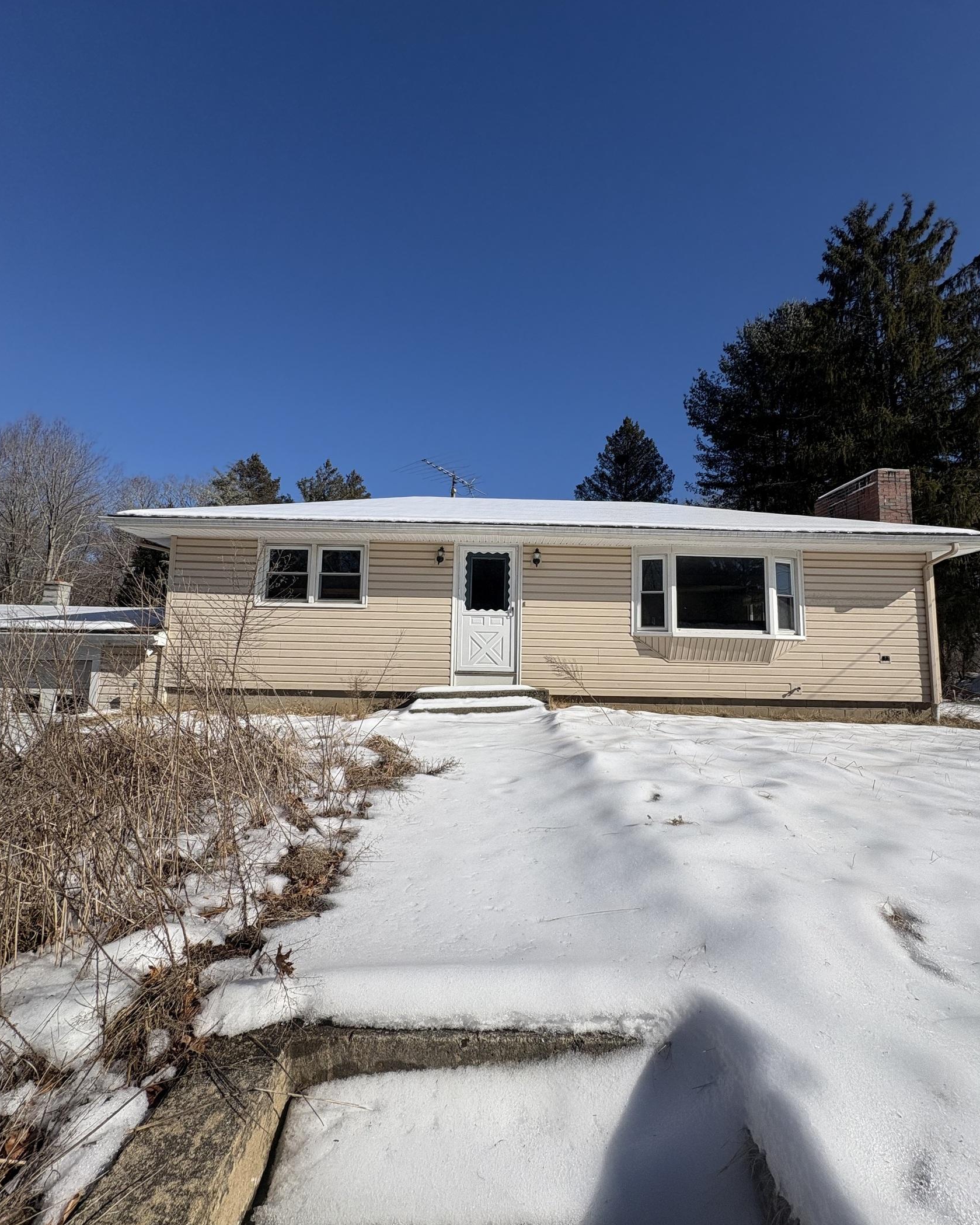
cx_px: 500
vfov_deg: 96.8
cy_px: 604
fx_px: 544
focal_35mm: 15
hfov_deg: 84.0
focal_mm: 2.22
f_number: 2.2
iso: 40
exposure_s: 1/4630
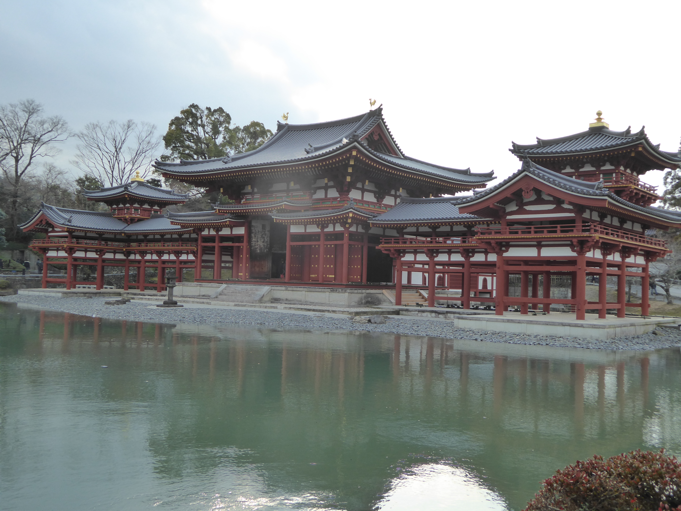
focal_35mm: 36
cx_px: 340
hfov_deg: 51.4
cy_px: 256
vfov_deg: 39.7
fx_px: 708
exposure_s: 1/400
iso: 200
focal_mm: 6.3
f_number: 3.7
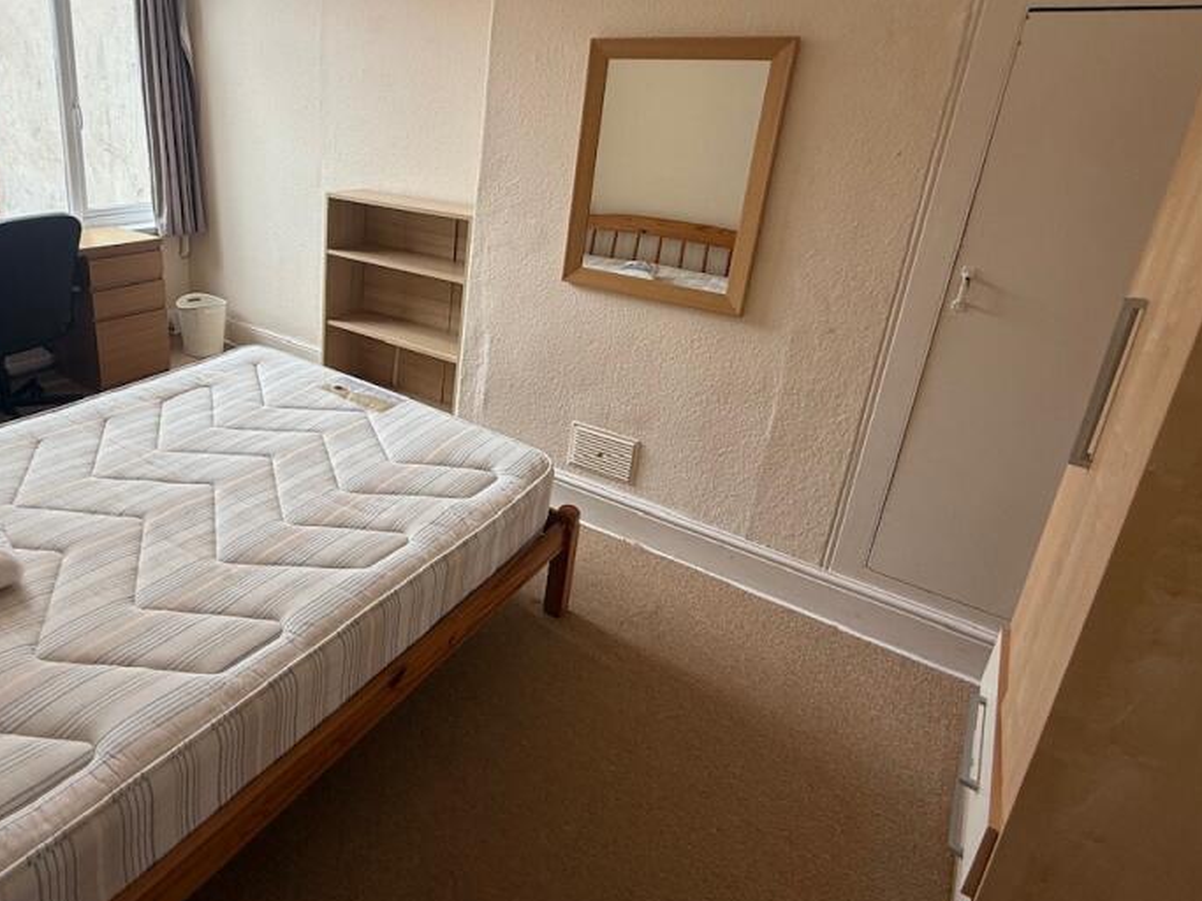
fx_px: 729
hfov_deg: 76.6
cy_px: 336
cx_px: 407
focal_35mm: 21
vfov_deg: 62.5
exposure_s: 1/99
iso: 50
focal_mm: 2.22
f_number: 2.2
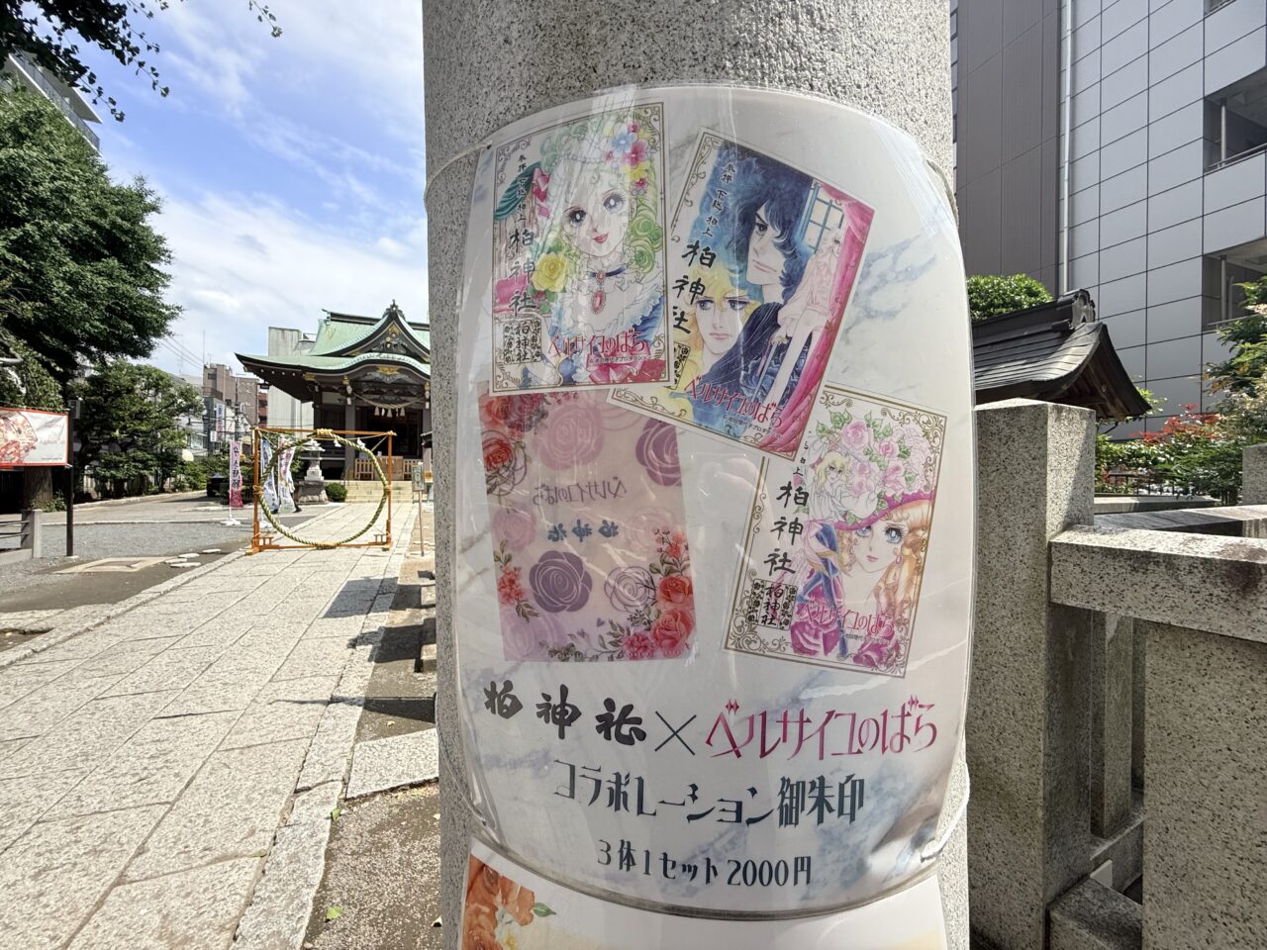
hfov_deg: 102.1
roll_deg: -2.0
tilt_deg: +0.0
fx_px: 512
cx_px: 634
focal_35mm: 14
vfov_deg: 85.7
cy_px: 475
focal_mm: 2.22
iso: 64
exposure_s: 1/1285
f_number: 2.2
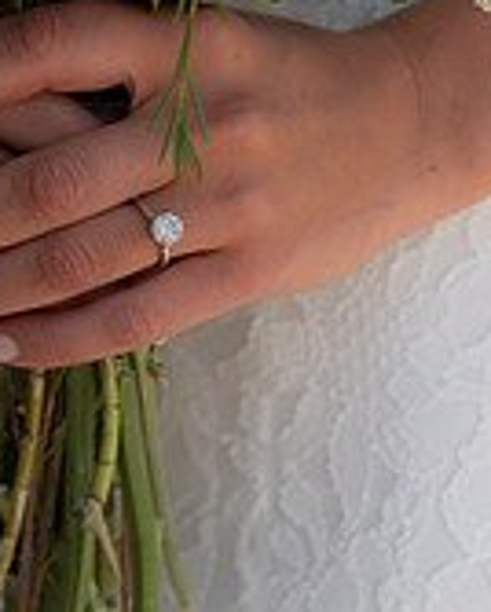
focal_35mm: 177
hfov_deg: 8.7
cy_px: 150
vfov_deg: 10.9
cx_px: 260
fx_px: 3209
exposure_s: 1/160
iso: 80
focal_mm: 70
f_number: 4.5
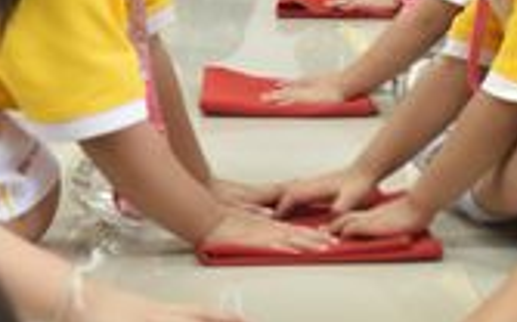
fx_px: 1957
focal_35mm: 139
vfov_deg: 9.3
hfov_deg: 15.0
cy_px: 6
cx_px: 331
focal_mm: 38
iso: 1000
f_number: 4
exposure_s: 1/80
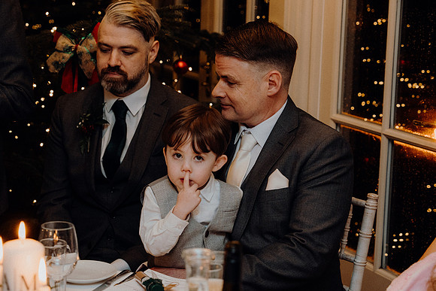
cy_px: 146
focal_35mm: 84
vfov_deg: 16.3
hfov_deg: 24.2
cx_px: 218
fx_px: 1018
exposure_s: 1/160
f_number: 3.5
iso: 2500
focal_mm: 56
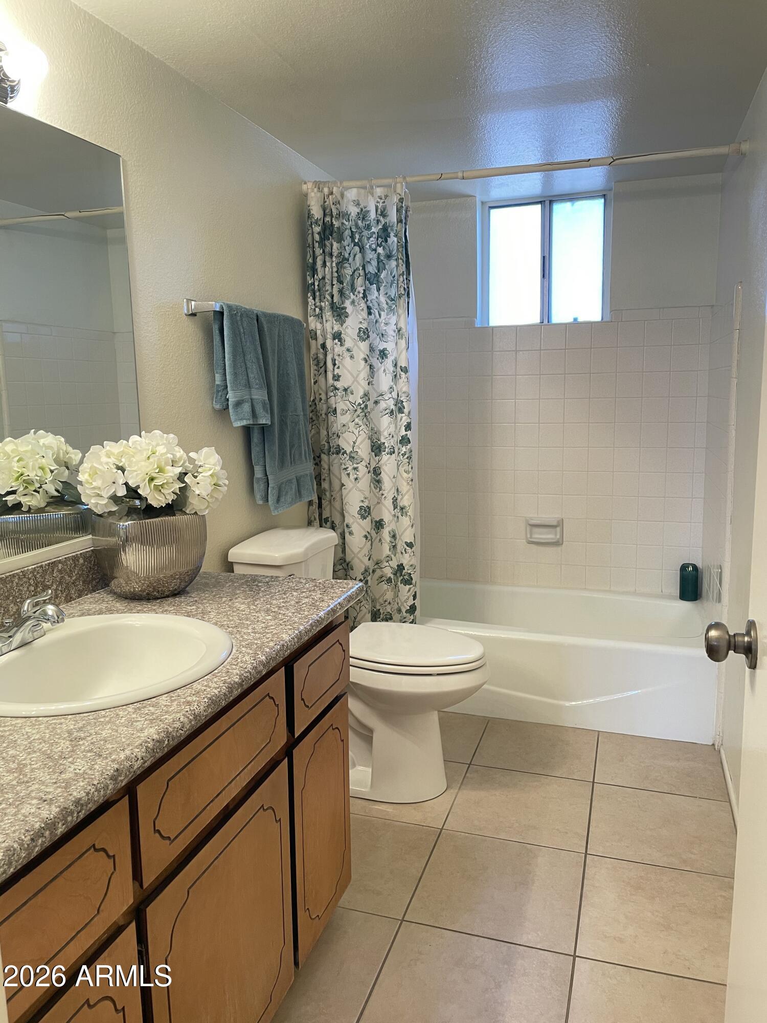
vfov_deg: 67.3
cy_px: 512
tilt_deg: -9.7
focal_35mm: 26
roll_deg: +0.7
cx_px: 384
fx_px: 768
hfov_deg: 53.1
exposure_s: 1/60
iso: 100
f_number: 1.6
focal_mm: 4.2
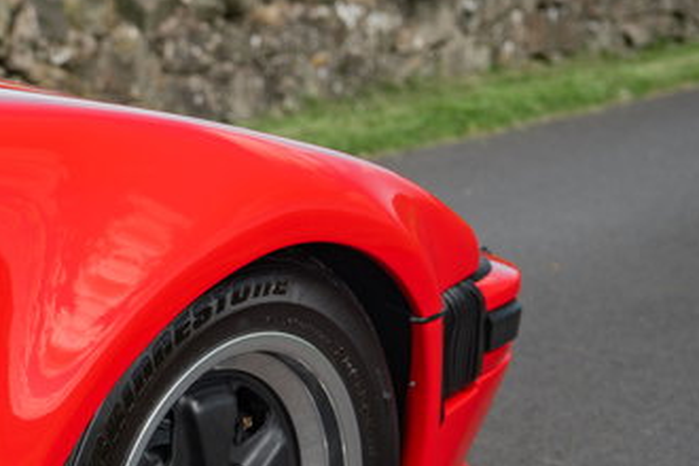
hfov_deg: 22.9
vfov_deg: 15.6
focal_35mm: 86
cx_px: 46
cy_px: 466
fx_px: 1670
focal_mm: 37
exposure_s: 1/500
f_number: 2.8
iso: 100
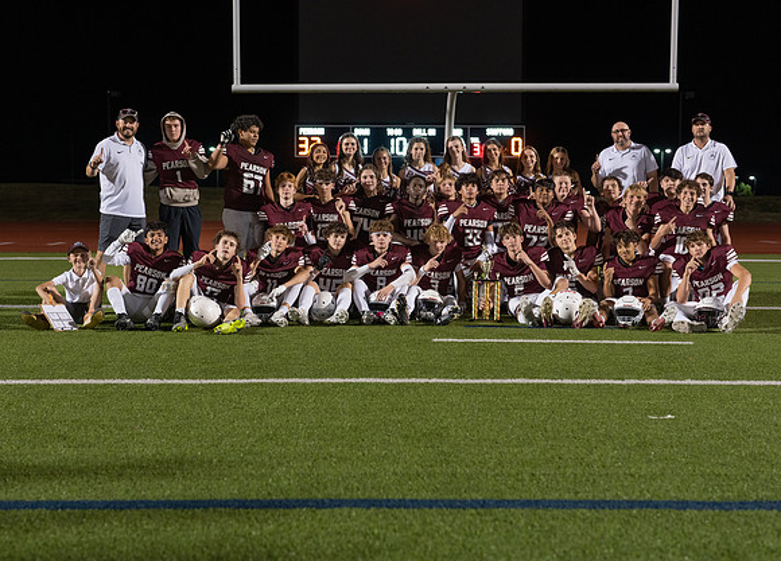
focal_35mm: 56
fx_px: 1235
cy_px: 284
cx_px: 365
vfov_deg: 25.6
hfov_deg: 35.1
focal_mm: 50
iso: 1000
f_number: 2.8
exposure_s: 1/320
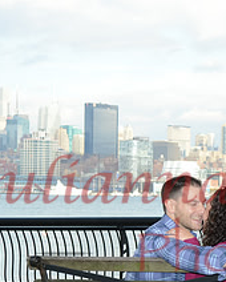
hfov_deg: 10.7
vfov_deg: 13.6
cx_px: 306
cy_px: 203
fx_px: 1177
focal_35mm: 141
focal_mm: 55
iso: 250
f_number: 7.1
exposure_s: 1/250
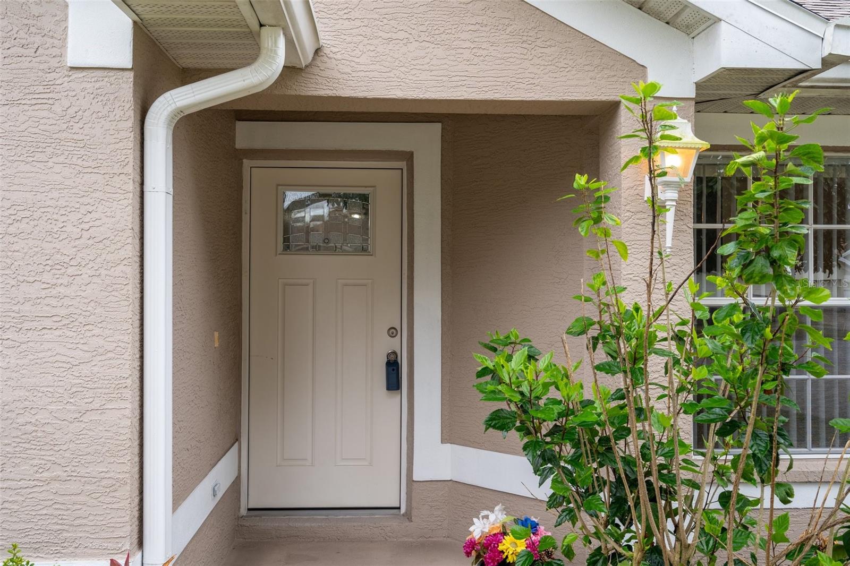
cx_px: 425
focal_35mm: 33
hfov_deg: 57.2
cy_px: 283
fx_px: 779
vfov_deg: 40.0
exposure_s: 1/80
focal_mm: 33
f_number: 8
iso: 320
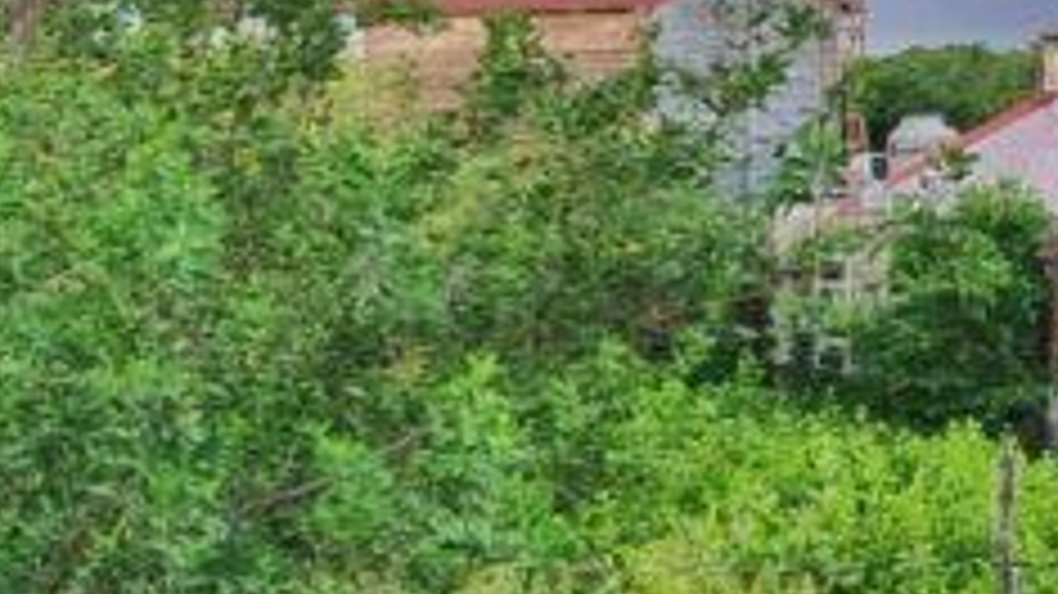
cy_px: 112
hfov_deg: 15.5
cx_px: -963
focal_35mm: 114
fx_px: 3197
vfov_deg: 10.6
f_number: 1.8
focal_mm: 6.7
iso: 50
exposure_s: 1/100
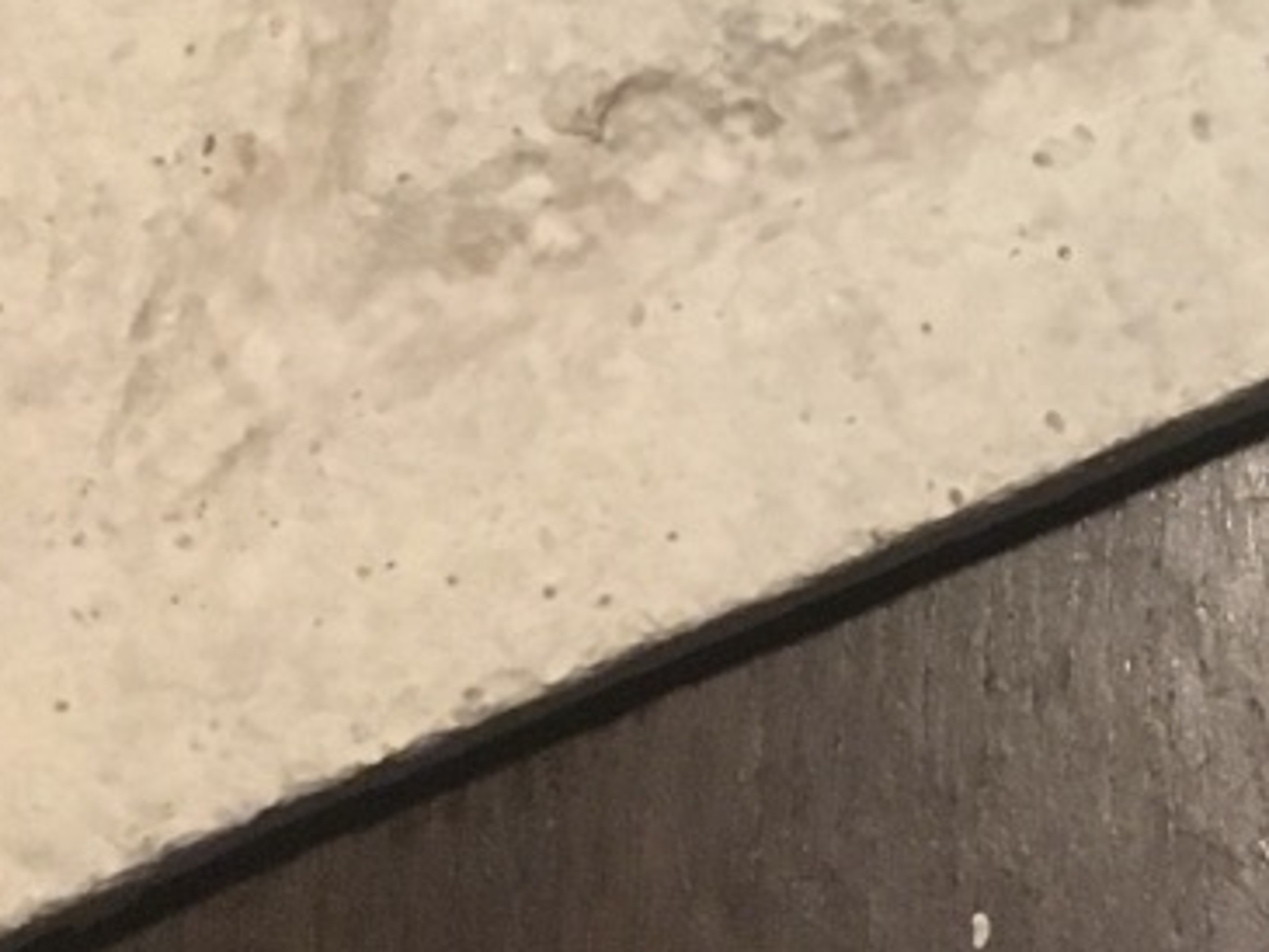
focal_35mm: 127
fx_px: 4657
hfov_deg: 14.5
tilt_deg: -73.7
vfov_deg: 11.1
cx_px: 1867
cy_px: -563
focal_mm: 4.15
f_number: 2.2
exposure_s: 1/17
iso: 200
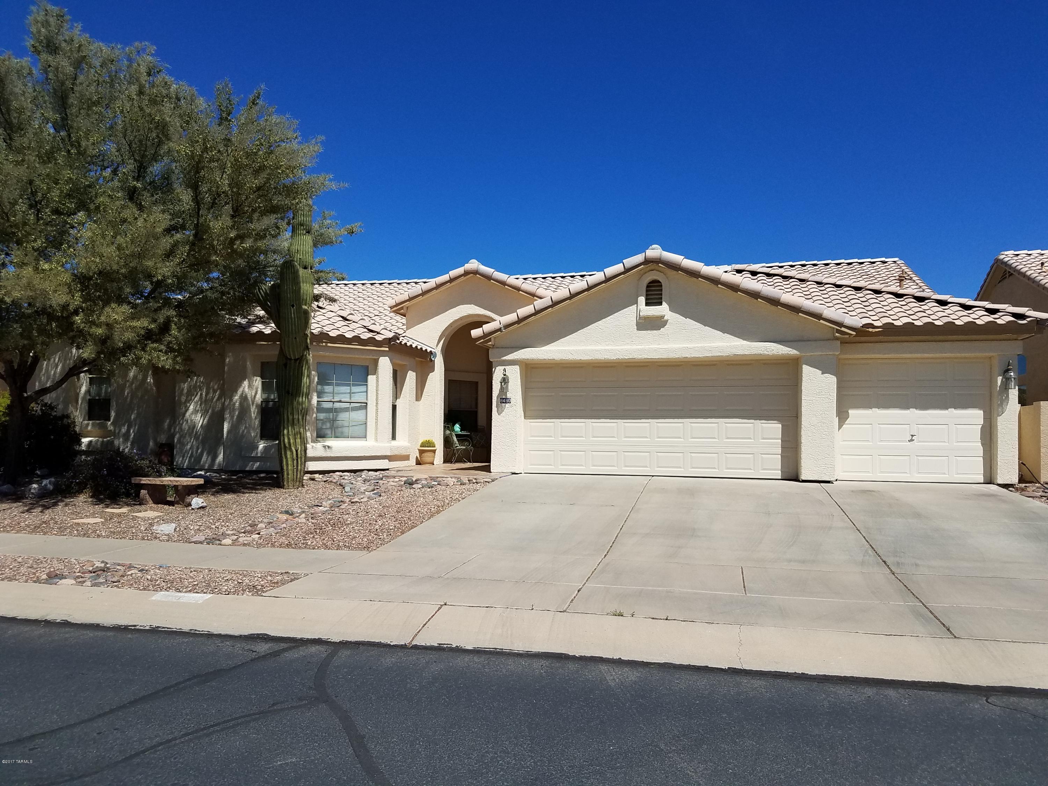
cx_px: 524
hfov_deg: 67.3
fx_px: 787
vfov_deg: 53.1
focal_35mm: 26
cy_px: 393
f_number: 1.7
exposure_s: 1/4112
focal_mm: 4.2
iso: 40
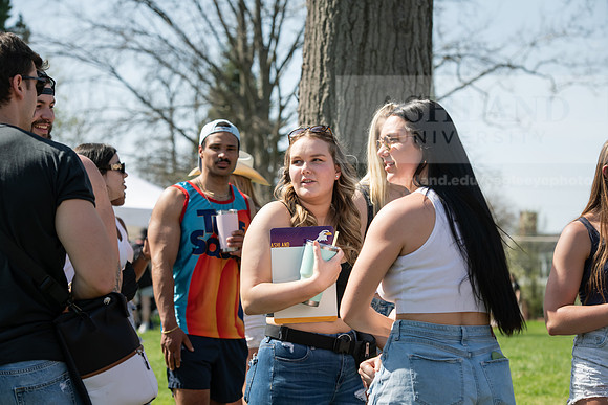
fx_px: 1723
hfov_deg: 20.0
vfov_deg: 13.4
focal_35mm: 102
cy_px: 202
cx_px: 304
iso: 200
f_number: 5.6
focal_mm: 102
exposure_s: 1/640
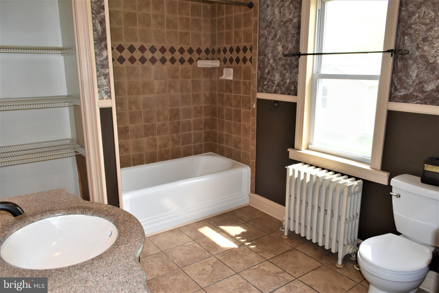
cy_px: 146
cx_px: 220
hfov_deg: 67.4
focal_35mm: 27
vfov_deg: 47.9
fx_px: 329
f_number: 5.6
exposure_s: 1/125
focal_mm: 18
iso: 640
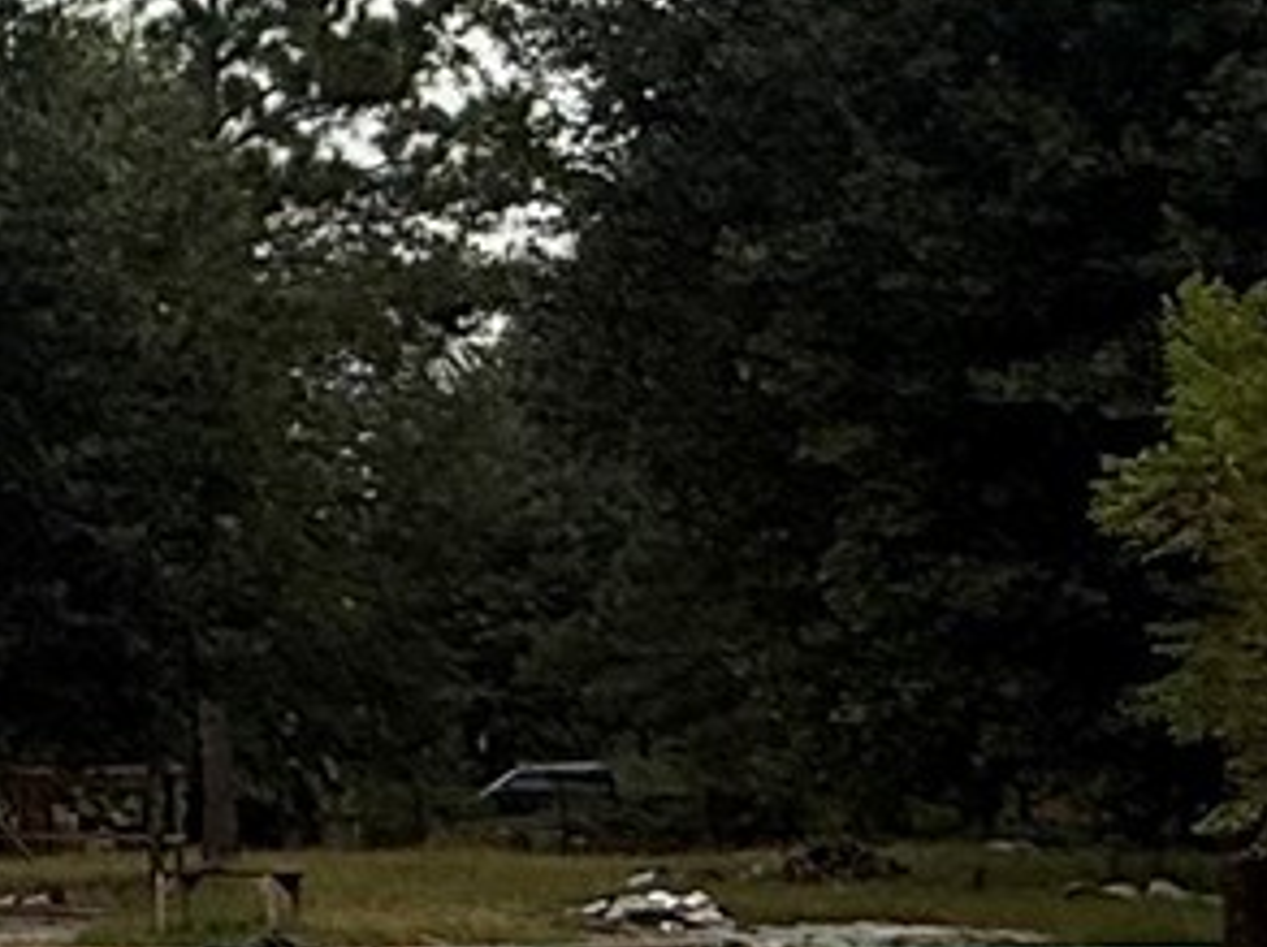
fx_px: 3583
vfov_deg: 15.0
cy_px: 562
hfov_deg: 16.1
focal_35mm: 98
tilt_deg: +4.4
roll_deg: +1.2
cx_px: -1181
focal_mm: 2.22
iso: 50
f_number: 2.2
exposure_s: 1/140
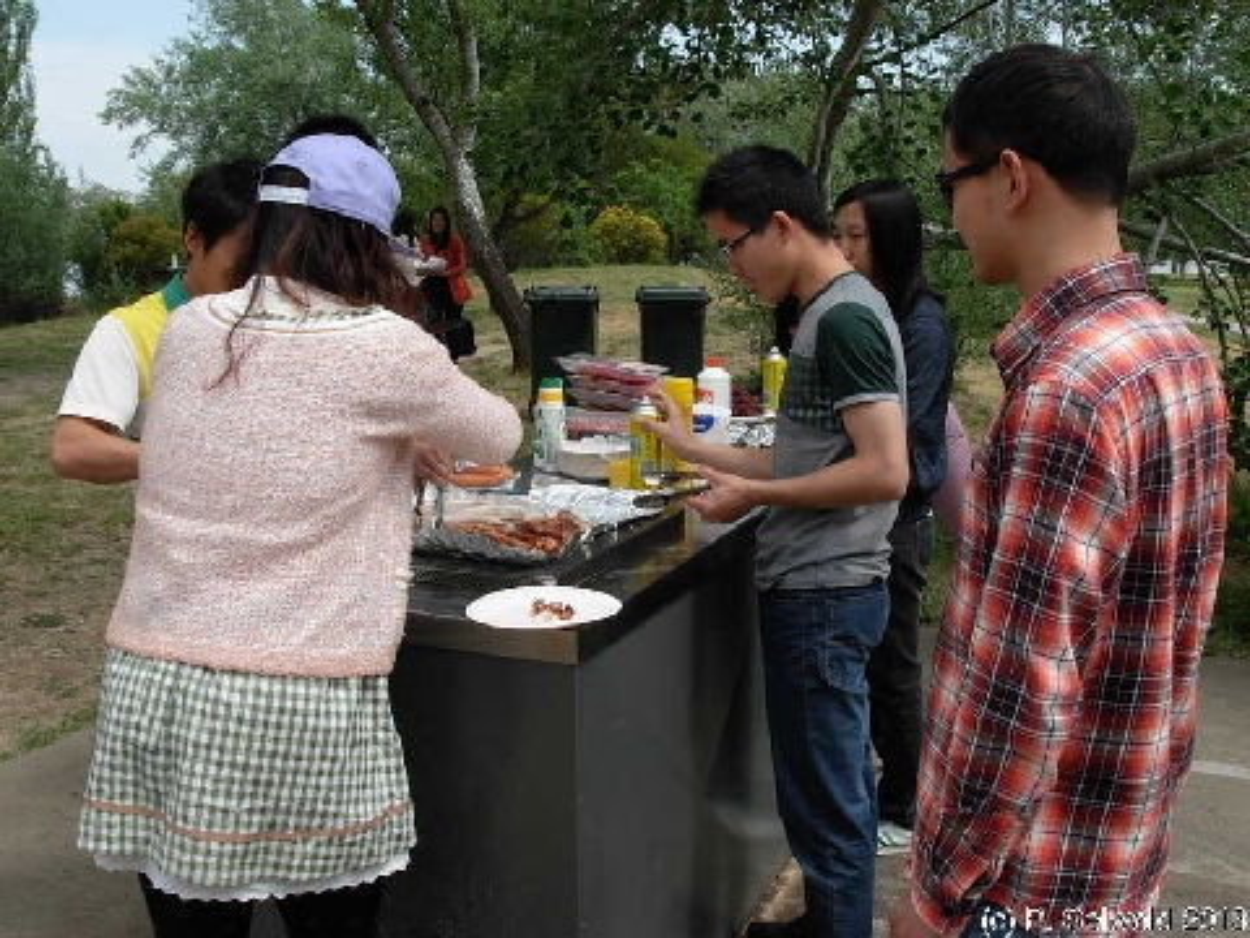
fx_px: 1372
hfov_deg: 49.0
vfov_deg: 37.7
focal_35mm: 38
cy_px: 469
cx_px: 625
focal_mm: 6.3
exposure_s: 1/418
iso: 79
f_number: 4.9
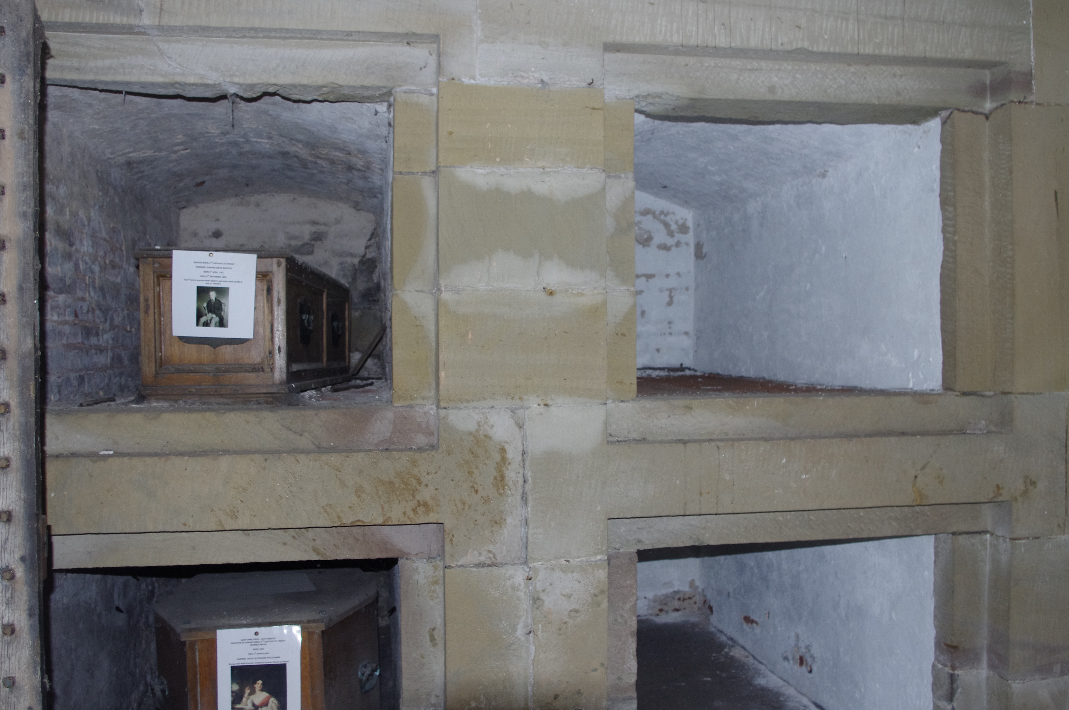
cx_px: 518
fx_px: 979
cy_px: 367
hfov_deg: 57.3
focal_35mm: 33
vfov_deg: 39.9
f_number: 5
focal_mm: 20
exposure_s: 1/20
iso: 800
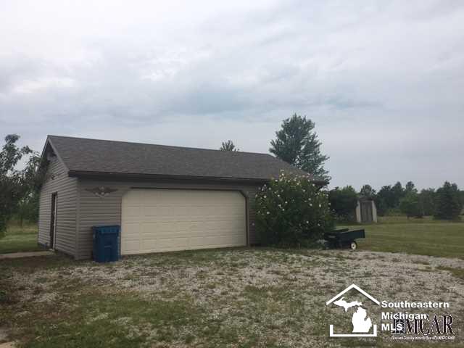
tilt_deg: +6.5
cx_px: 232
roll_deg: +0.2
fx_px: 389
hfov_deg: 61.7
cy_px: 174
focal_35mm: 29
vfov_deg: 48.2
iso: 25
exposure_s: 1/1876
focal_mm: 4.15
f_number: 2.2
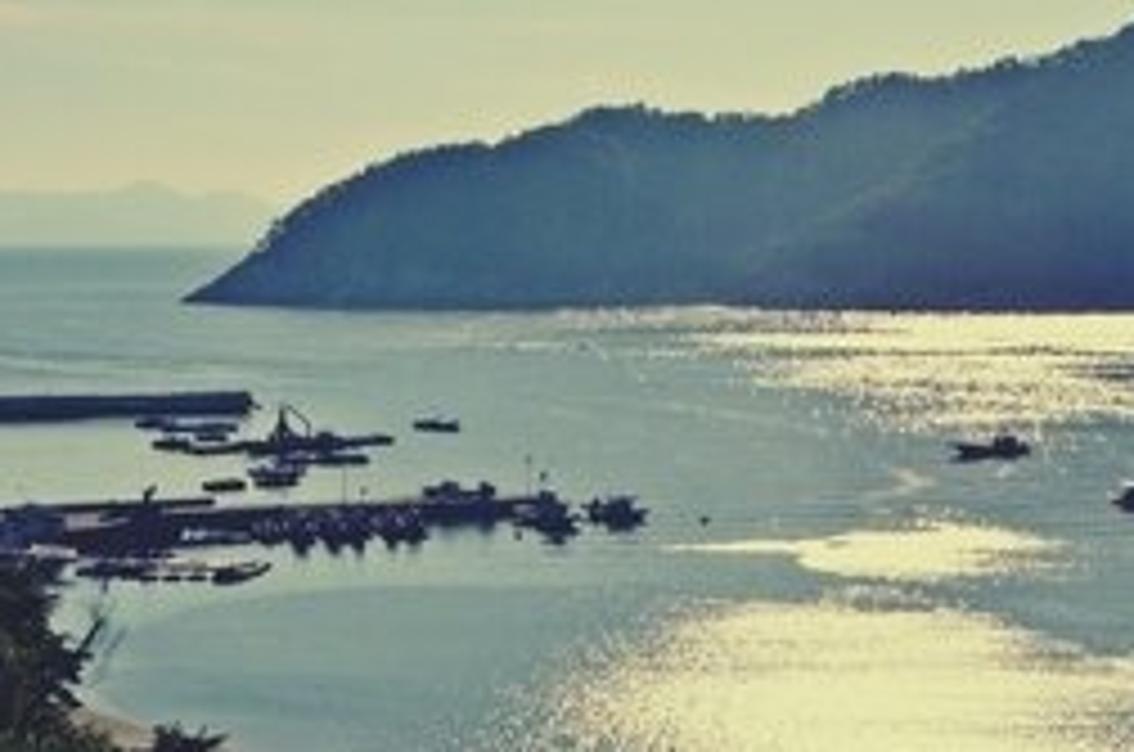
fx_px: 2515
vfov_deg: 16.9
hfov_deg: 25.1
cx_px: 855
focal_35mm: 80
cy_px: 223
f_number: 10
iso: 1250
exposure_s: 1/5000
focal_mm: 24
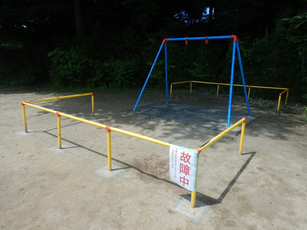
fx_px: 213
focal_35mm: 24
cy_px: 115
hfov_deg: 71.6
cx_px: 154
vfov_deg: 56.8
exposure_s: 1/800
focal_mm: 4.3
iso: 125
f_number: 4.1
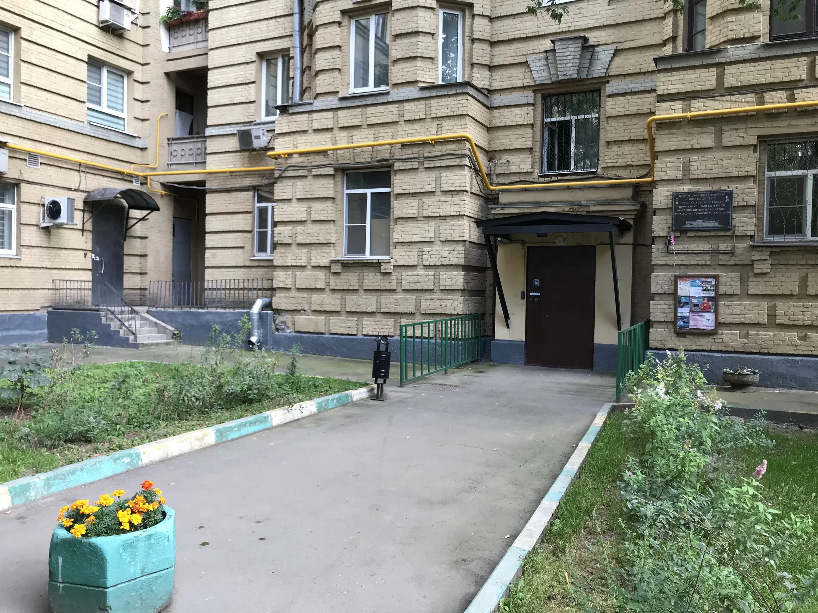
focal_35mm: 28
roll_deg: -0.8
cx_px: 409
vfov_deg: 49.7
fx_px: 662
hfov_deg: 63.4
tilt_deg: -0.7
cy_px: 306
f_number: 1.8
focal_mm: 3.99
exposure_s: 1/100
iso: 32
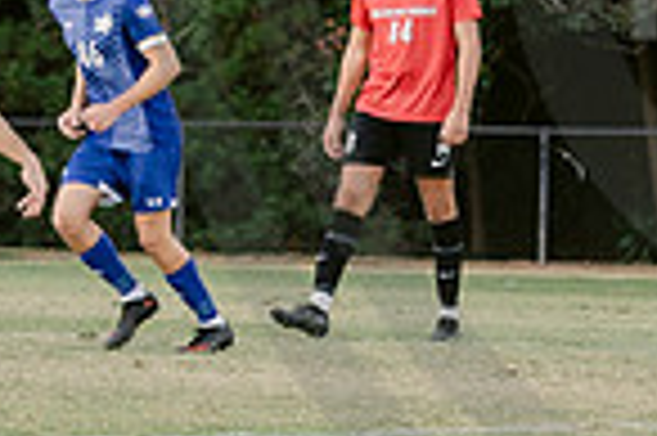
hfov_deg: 2.8
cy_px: 495
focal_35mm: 736
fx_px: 13417
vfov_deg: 1.9
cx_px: 552
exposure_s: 1/250
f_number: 4.5
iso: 640
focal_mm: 90
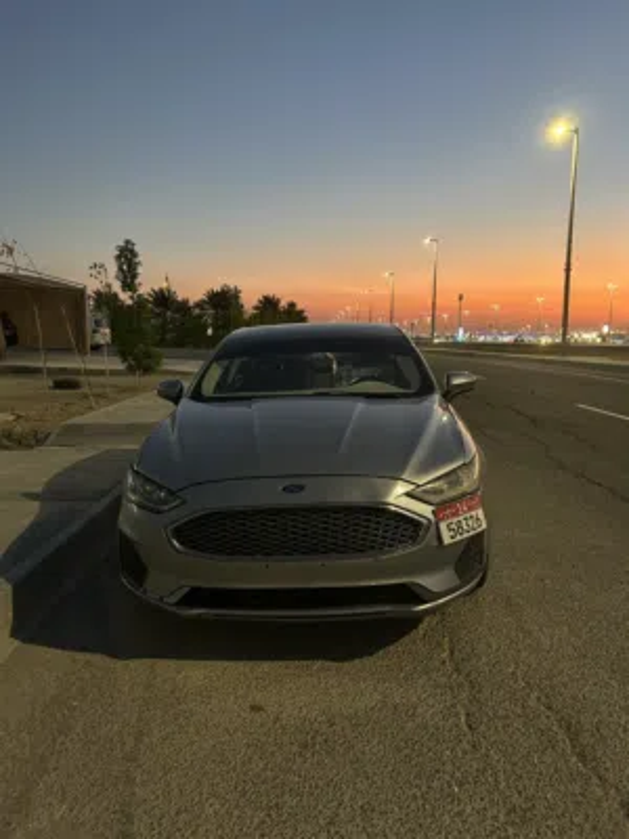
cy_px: 420
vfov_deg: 67.3
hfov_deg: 53.1
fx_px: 630
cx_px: 314
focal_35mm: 26
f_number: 1.5
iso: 500
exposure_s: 1/33
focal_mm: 5.7
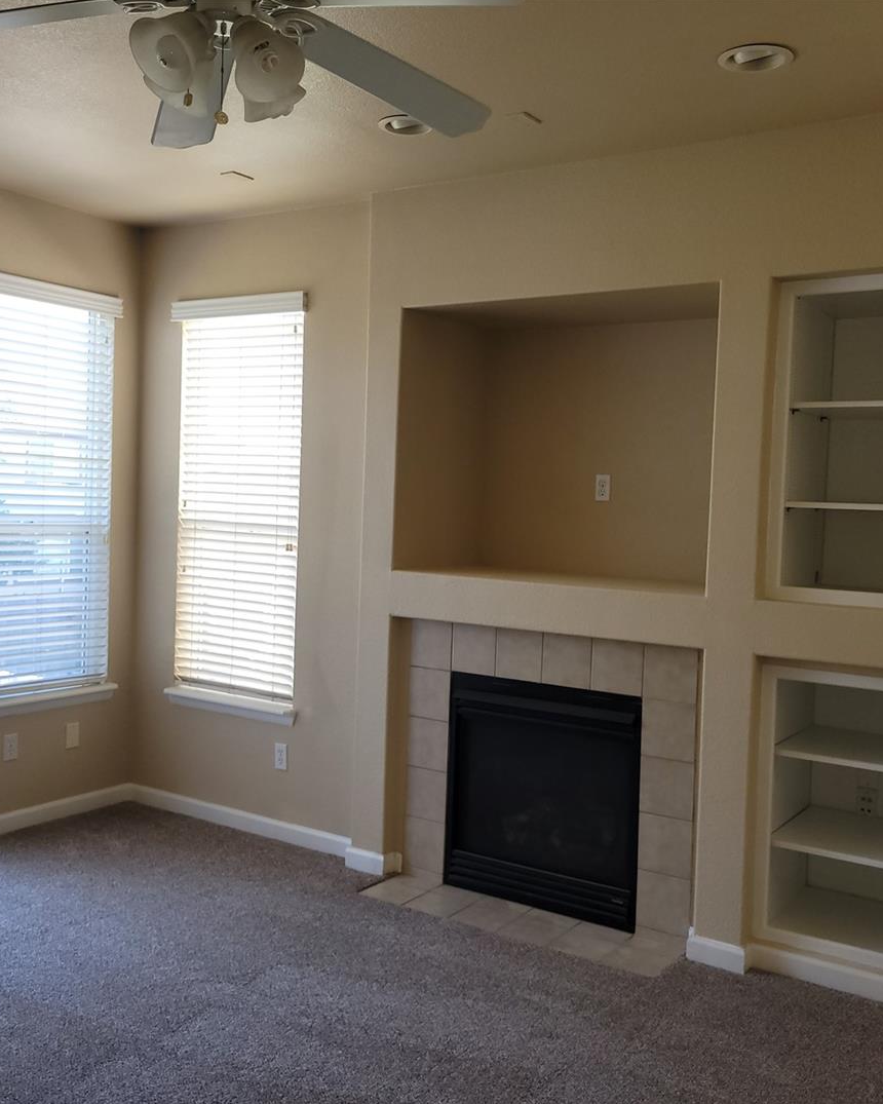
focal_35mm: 34
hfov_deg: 43.4
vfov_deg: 52.8
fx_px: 1111
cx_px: 444
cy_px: 551
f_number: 1.8
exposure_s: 1/120
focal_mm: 5.4
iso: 80
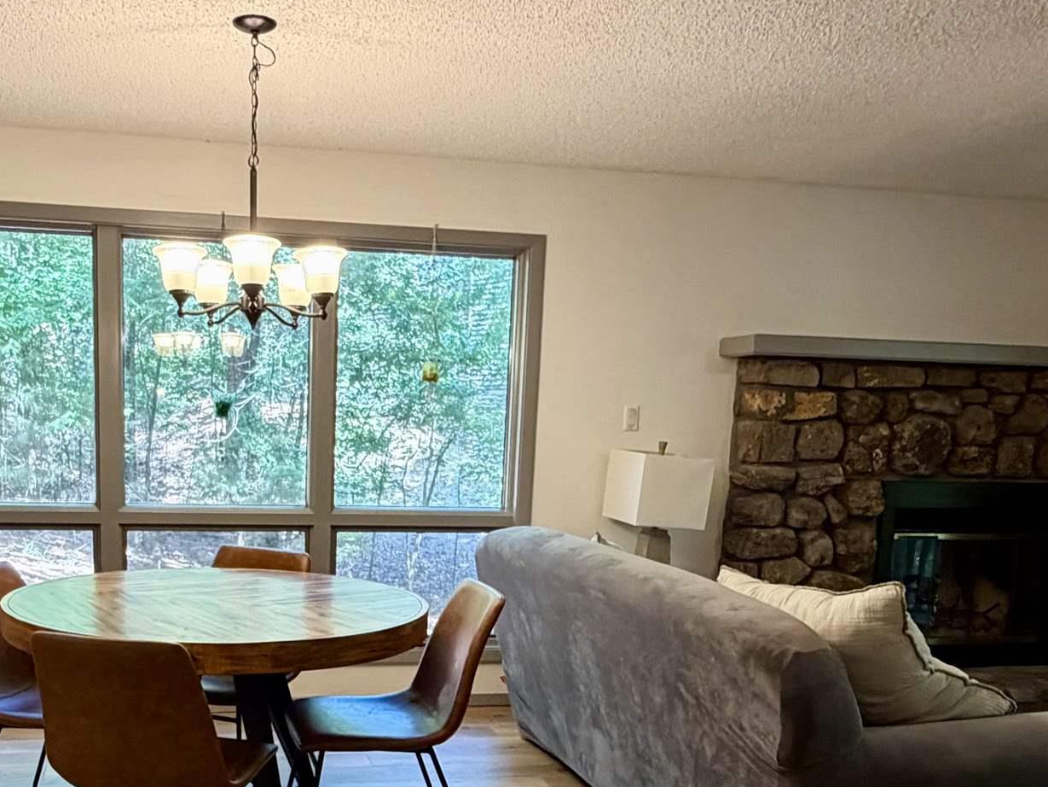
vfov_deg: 39.6
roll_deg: -0.3
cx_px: 356
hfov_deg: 51.7
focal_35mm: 35
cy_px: 594
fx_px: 1060
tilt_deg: -8.9
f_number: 2.2
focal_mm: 2.22
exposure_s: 1/60
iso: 250
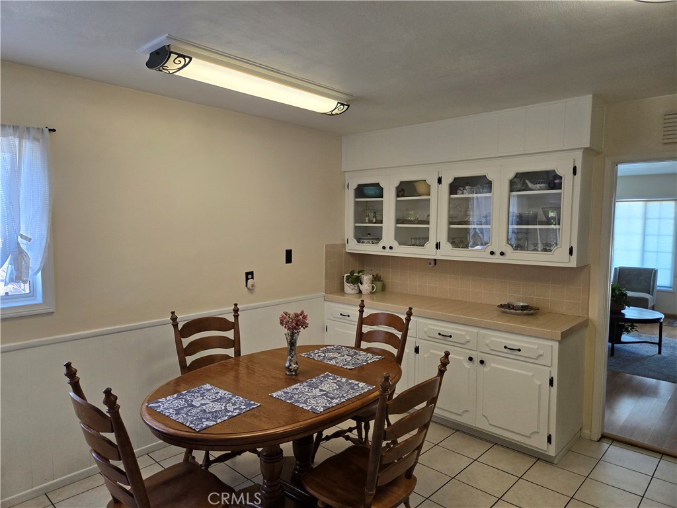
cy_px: 254
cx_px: 338
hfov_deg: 73.9
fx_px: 450
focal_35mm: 23
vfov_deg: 58.9
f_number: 1.8
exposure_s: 1/120
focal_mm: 5.4
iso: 100
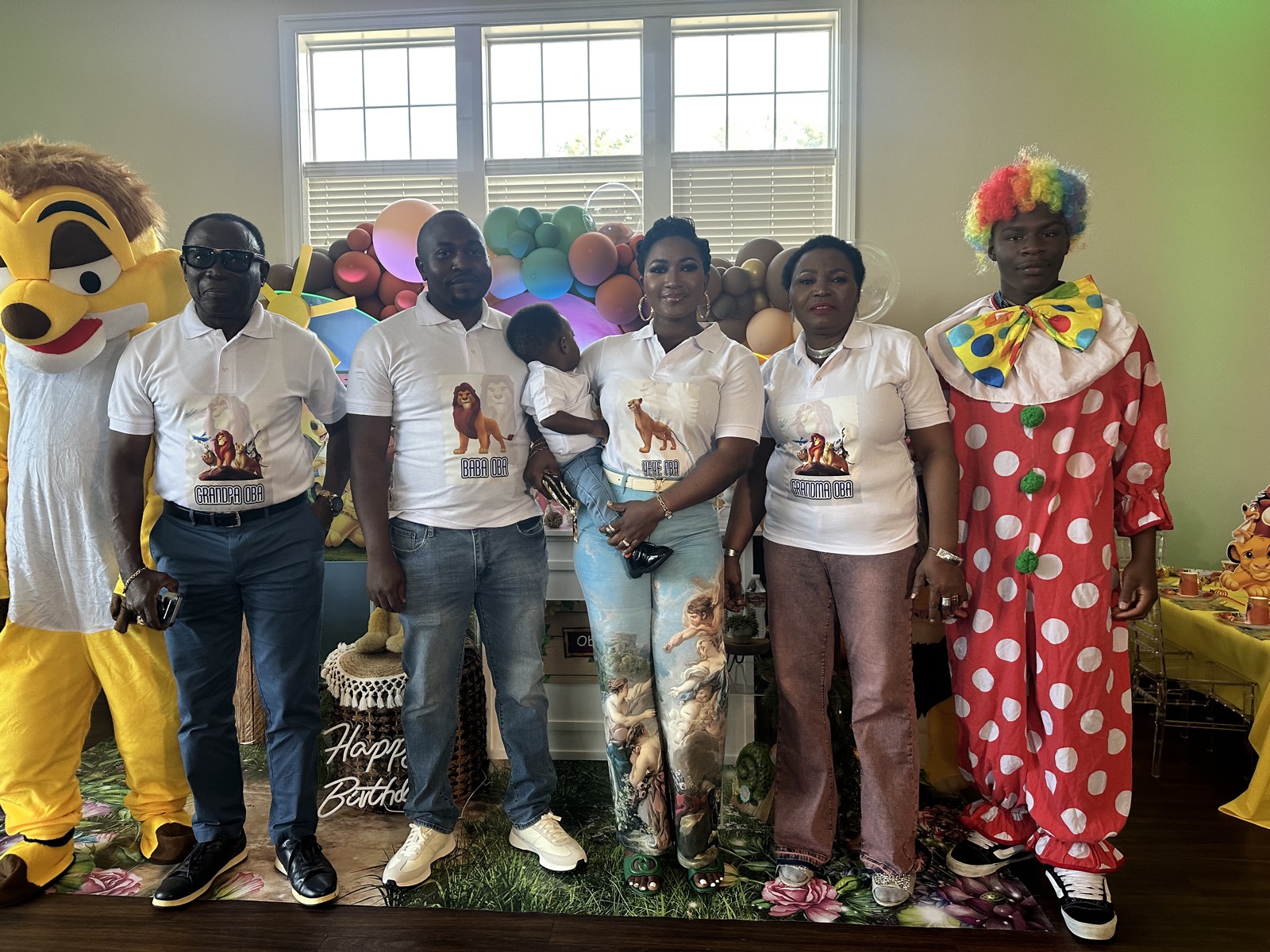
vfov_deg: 56.8
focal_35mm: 24
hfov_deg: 71.6
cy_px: 476
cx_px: 635
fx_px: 881
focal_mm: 6.86
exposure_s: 1/121
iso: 200
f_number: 1.78
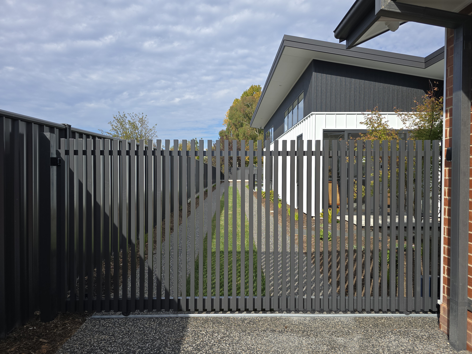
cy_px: 177
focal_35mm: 23
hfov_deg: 73.9
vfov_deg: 58.9
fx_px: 314
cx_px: 236
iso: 12
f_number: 1.7
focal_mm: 6.3
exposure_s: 1/779
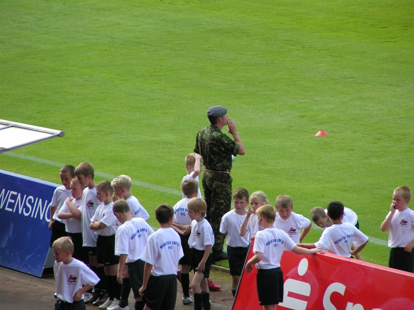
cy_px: 155
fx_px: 4545
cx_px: 207
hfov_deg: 5.2
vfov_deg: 3.9
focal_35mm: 380
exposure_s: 1/320
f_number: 3.5
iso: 50
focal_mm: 58
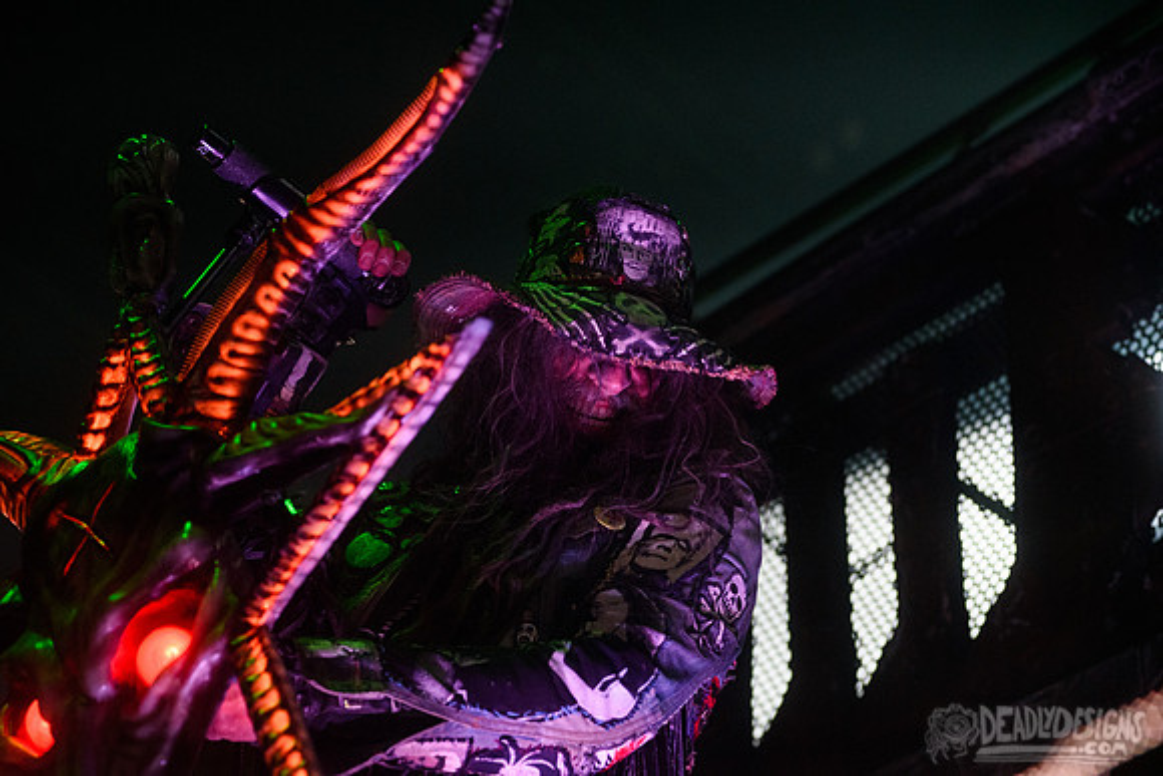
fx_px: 3231
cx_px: 582
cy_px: 388
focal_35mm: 100
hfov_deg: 20.4
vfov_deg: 13.7
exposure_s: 1/500
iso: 3200
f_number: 4
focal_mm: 100
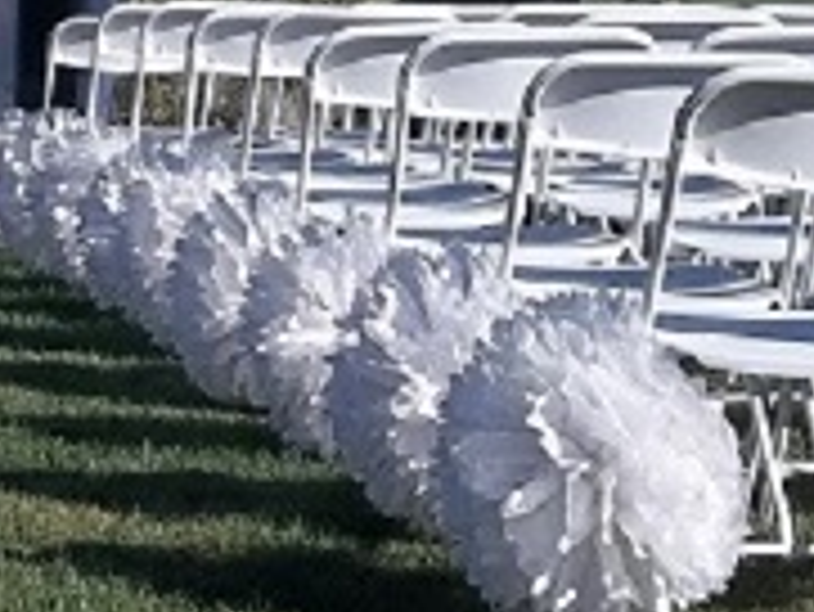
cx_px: -306
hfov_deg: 11.0
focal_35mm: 175
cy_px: 108
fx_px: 4118
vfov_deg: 8.5
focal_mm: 7.8
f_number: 11.3
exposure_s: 1/125
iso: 80
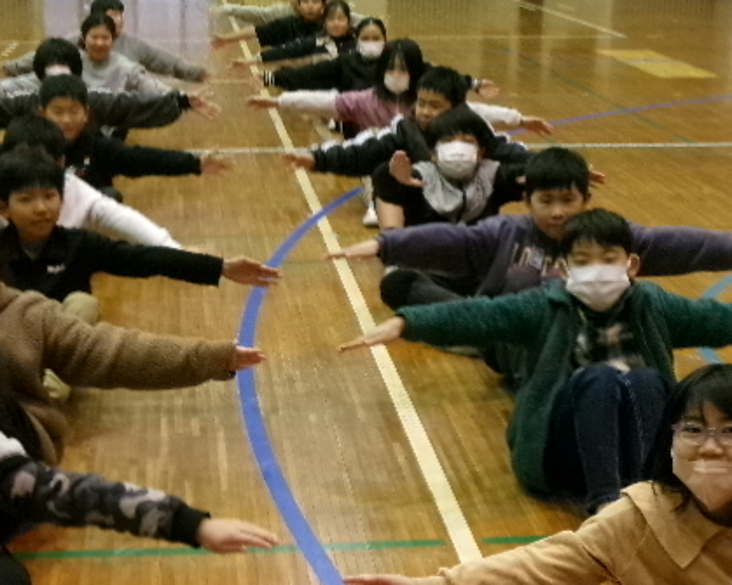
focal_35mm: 79
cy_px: 342
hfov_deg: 24.1
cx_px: 262
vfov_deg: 19.4
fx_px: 1711
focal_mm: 9.5
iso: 539
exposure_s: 1/17
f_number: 4.9
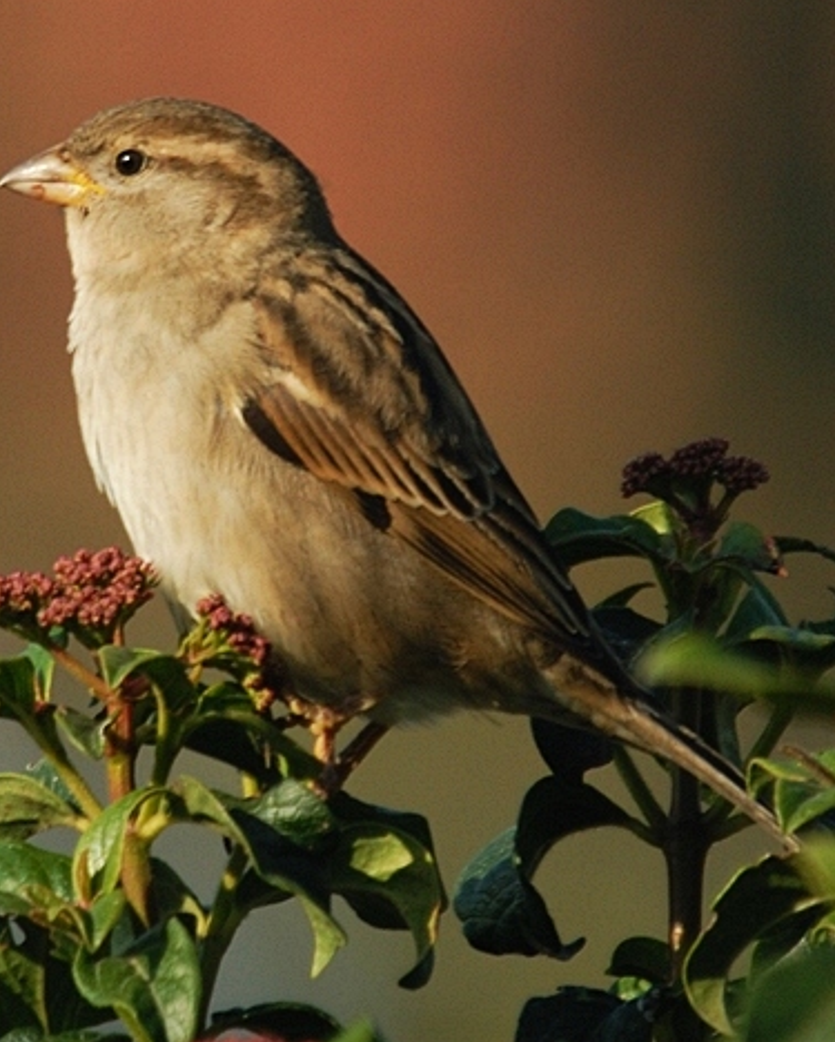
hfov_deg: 1.0
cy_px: 393
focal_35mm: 1503
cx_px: -11
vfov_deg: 1.3
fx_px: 46384
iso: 200
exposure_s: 1/350
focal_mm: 500
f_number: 6.3
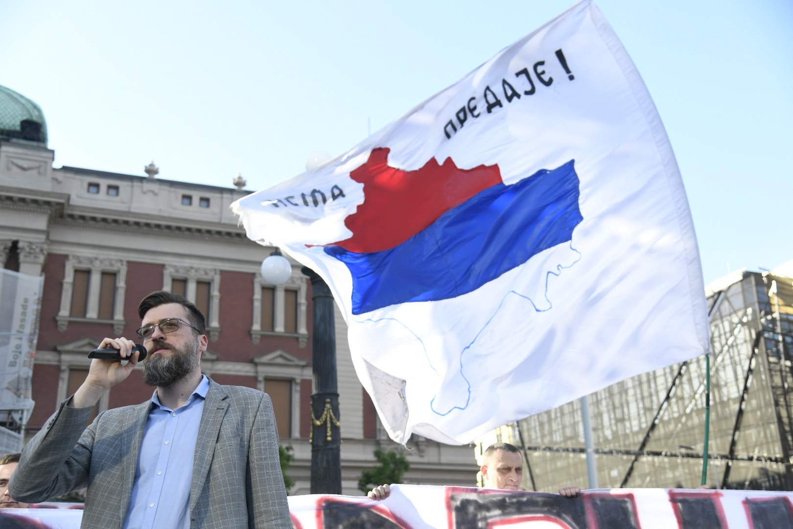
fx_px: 881
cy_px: 264
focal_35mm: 40
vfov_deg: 33.4
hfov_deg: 48.5
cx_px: 396
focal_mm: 40
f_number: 4
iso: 500
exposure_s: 1/1000
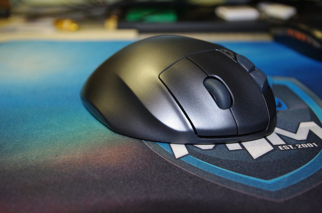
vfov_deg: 27.5
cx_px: 161
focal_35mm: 49
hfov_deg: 40.4
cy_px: 106
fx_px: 438
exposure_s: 1/50
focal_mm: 32.5
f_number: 4
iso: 400
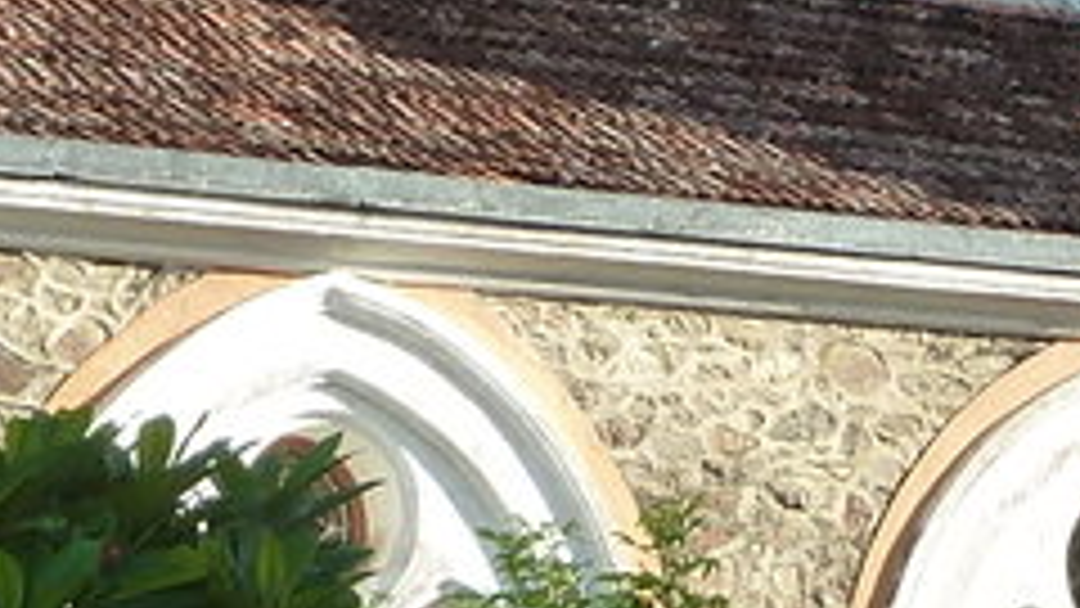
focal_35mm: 174
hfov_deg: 12.1
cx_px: 1251
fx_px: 4983
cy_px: -230
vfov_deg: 6.9
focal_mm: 5.3
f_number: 4
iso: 125
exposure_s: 1/250
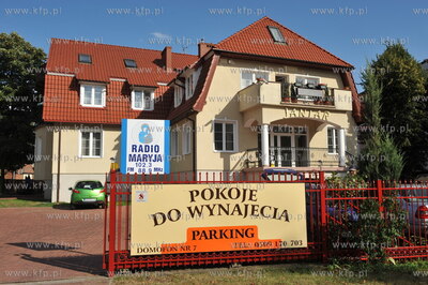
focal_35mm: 32
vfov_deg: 41.0
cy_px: 142
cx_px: 214
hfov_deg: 58.8
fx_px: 380
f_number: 10
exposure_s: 1/1250
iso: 400
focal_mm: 32
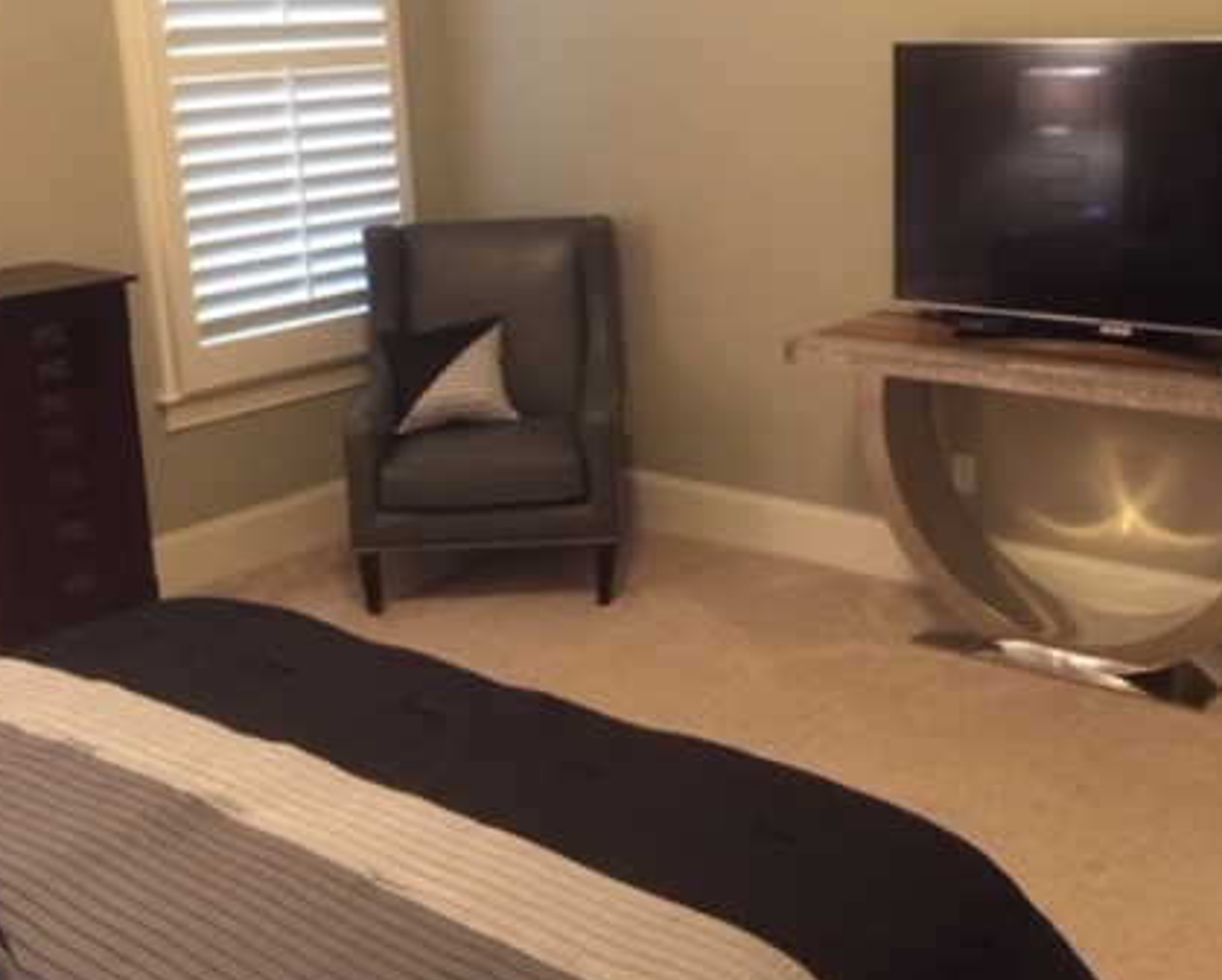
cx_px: 742
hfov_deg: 40.9
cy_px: 394
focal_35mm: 45
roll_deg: +0.2
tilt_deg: -12.8
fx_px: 1629
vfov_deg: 33.4
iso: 80
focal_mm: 4.15
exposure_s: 1/4
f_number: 2.2
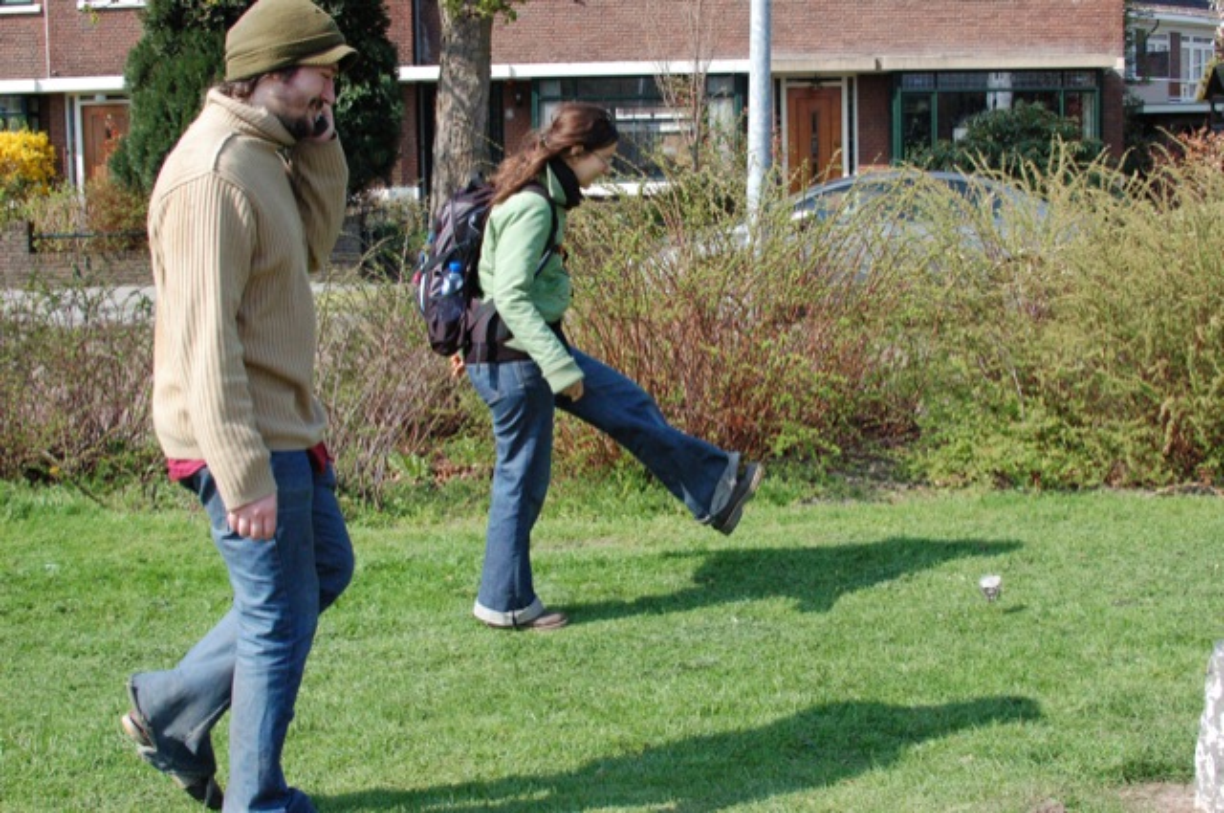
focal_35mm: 52
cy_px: 406
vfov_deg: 25.7
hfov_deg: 37.9
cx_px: 612
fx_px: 1783
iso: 1600
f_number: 13
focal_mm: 35
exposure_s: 1/640
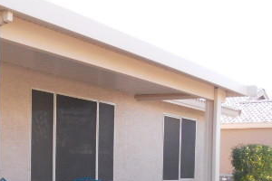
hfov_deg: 27.9
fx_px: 536
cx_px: 54
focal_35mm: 71
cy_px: 205
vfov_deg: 18.4
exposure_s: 1/800
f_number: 3.5
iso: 400
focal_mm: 5.8
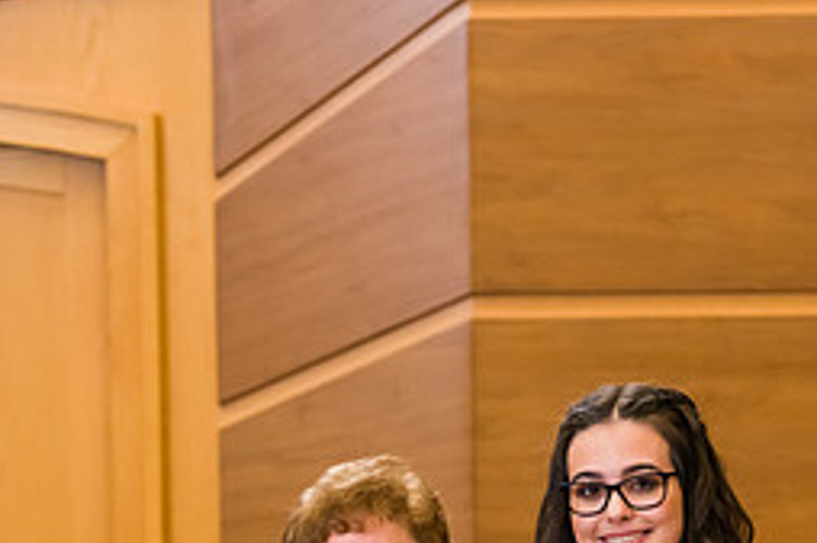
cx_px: 630
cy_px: 532
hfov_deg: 6.0
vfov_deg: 4.0
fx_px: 7779
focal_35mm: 343
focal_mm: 150
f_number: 5.6
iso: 1600
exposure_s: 1/200
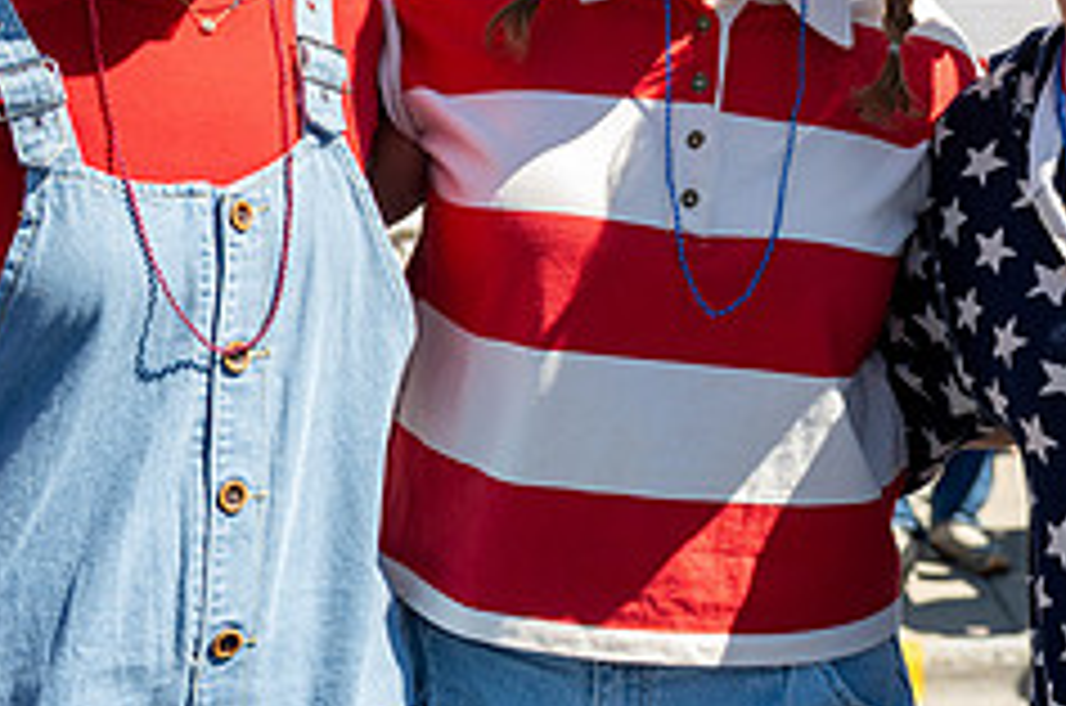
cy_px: -71
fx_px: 2866
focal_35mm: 97
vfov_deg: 13.8
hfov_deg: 21.0
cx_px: 664
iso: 100
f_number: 3.5
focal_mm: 34
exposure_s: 1/500
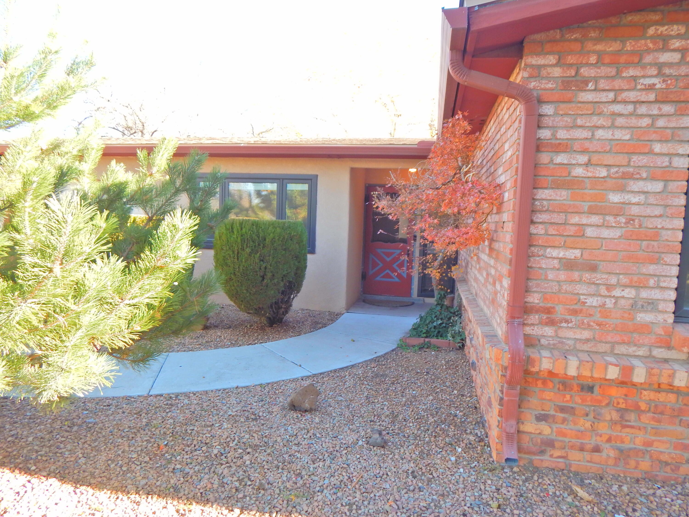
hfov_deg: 76.4
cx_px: 344
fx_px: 438
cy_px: 258
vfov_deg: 61.1
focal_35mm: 22
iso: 125
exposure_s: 1/125
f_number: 3
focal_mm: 4
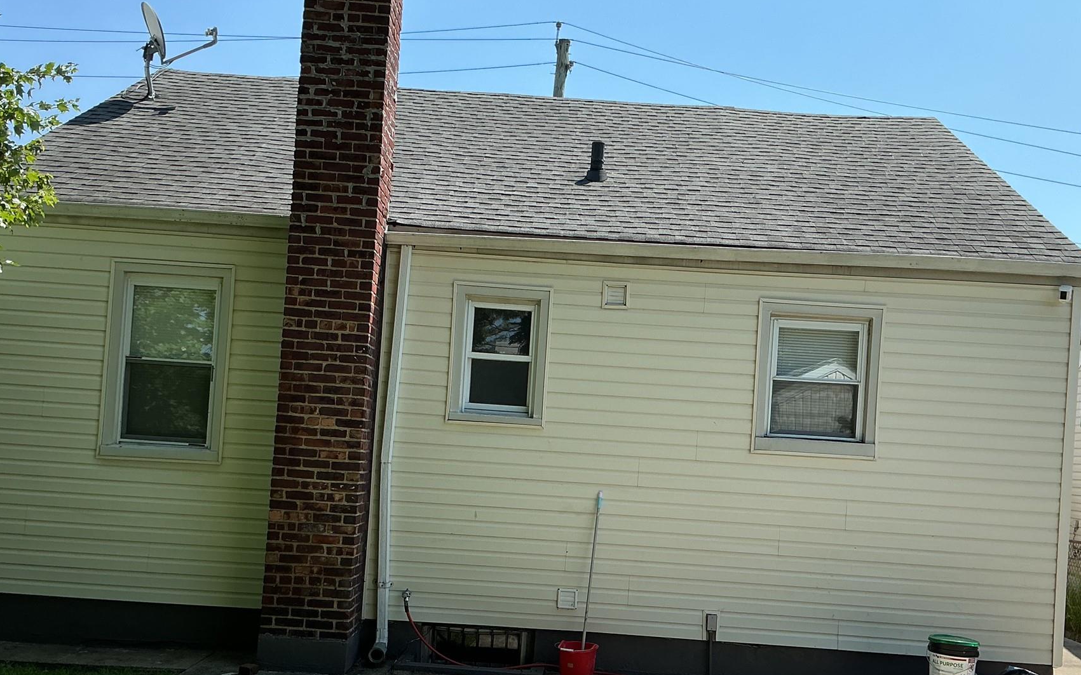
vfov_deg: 34.2
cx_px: 557
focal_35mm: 37
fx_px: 1090
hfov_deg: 52.7
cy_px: 429
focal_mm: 3
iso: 25
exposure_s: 1/1250
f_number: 1.8
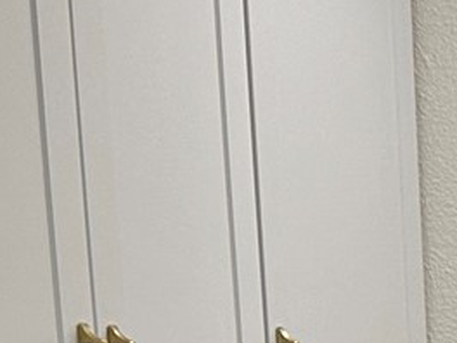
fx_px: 2456
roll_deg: +1.3
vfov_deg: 7.1
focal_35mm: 186
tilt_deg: -14.1
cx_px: 677
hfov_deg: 10.3
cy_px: 1048
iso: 100
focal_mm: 6.86
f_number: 1.78
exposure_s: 1/121
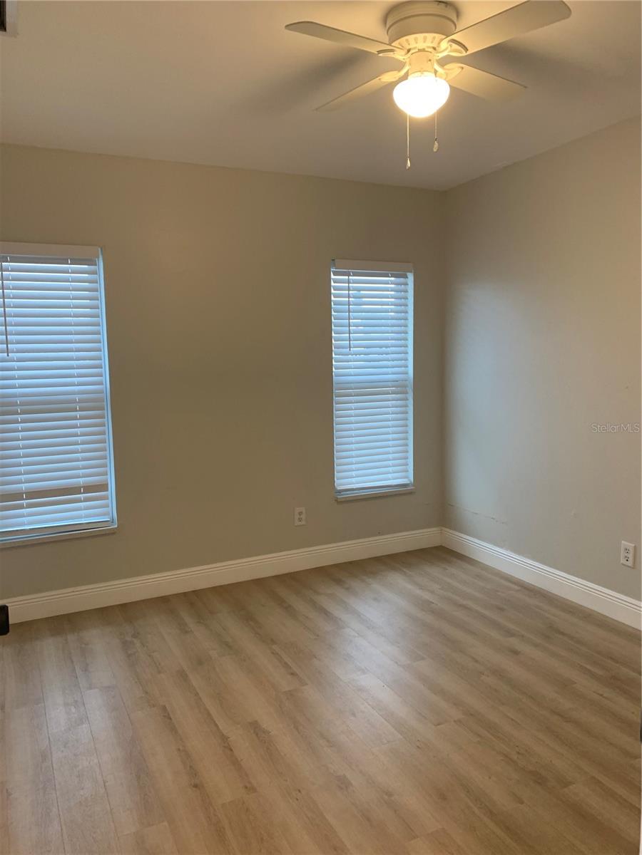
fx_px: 643
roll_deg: +2.1
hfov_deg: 53.1
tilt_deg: -5.3
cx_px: 321
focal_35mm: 26
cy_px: 428
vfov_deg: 67.3
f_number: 1.8
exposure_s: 1/60
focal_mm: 4.25
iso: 125
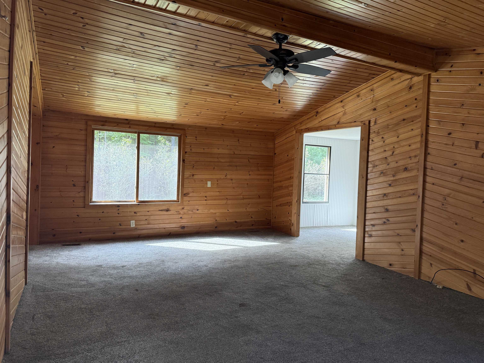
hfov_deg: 71.6
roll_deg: -2.8
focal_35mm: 24
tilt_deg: +0.2
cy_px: 182
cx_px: 242
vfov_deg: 56.8
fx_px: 336
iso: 200
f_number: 1.78
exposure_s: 1/101
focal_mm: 6.76
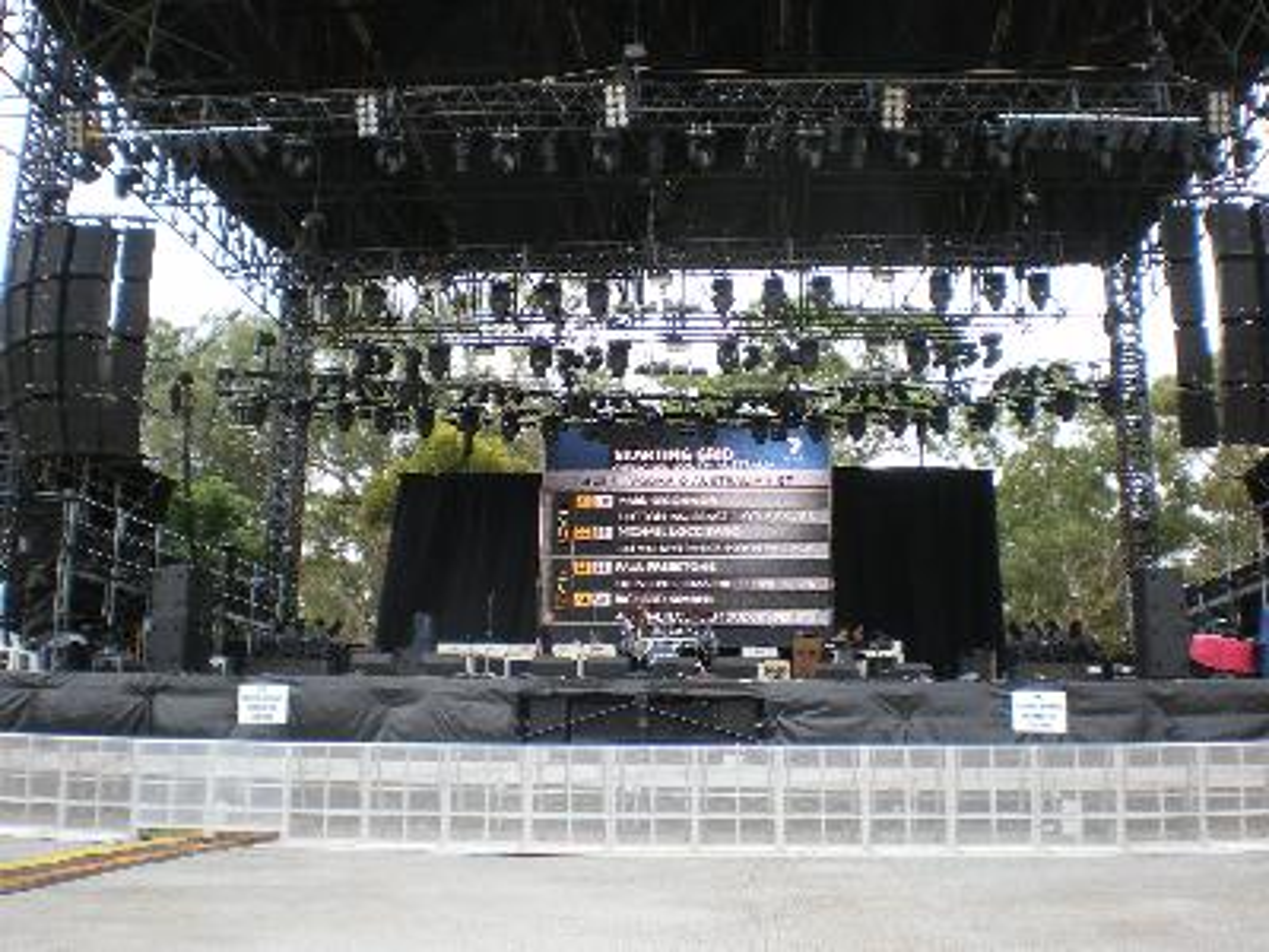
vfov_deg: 39.7
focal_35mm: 36
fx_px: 1320
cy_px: 476
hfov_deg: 51.4
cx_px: 634
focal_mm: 6.3
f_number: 4.6
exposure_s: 1/100
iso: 50
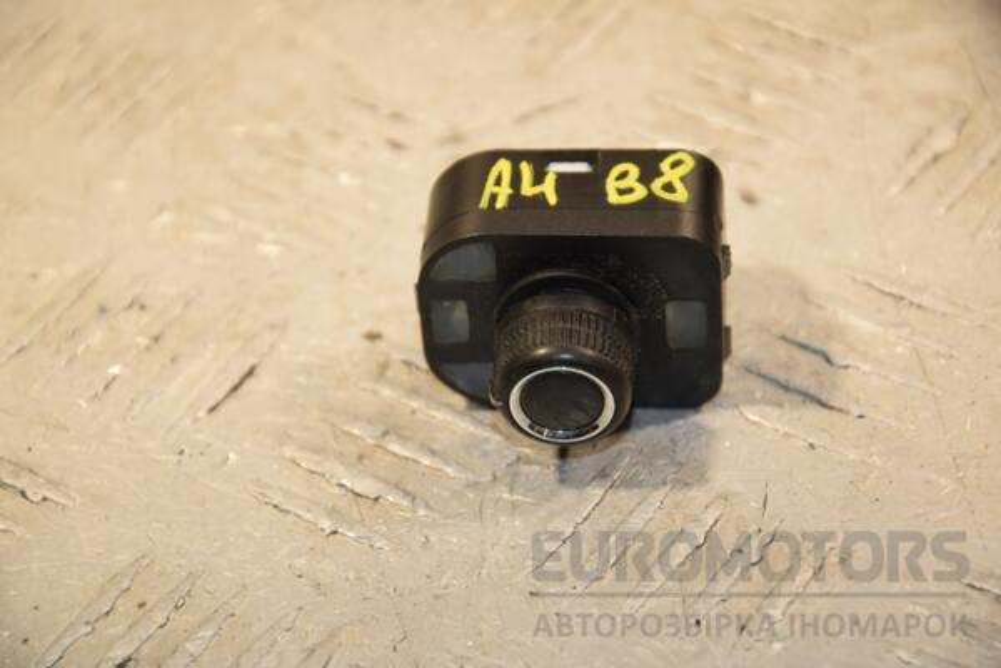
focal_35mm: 158
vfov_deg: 8.7
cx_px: 500
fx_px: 4379
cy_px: 334
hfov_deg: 13.0
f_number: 6.3
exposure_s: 1/200
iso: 800
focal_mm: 105
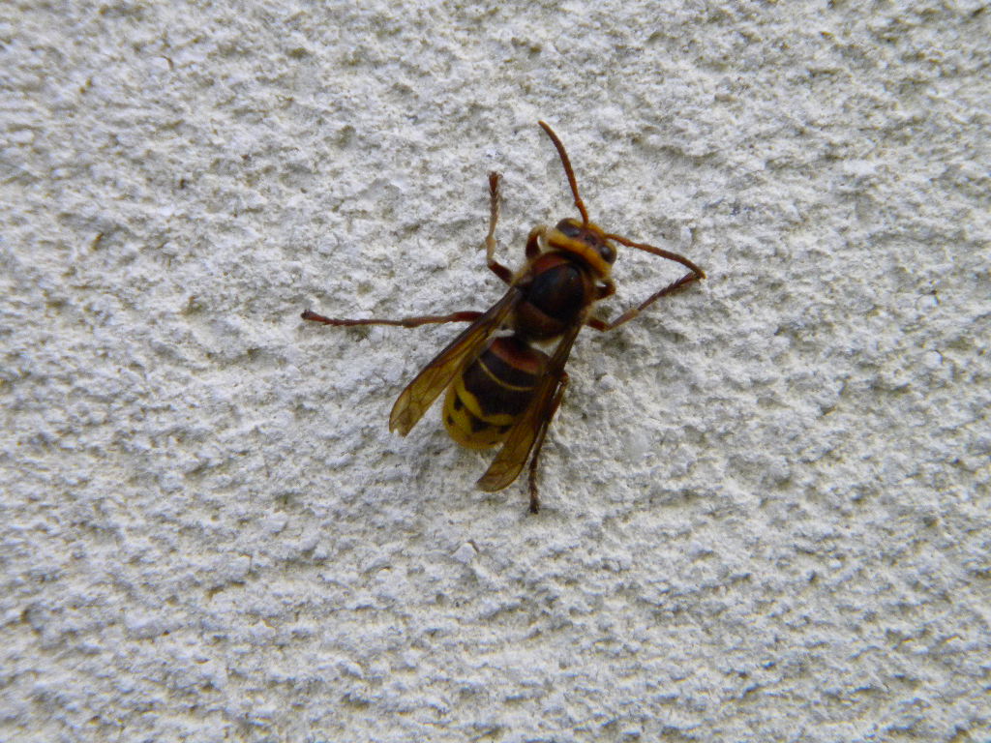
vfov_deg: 8.1
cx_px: 496
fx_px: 5239
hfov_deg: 10.8
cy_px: 372
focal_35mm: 183
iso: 368
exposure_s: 1/500
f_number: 5.2
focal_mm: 33.1
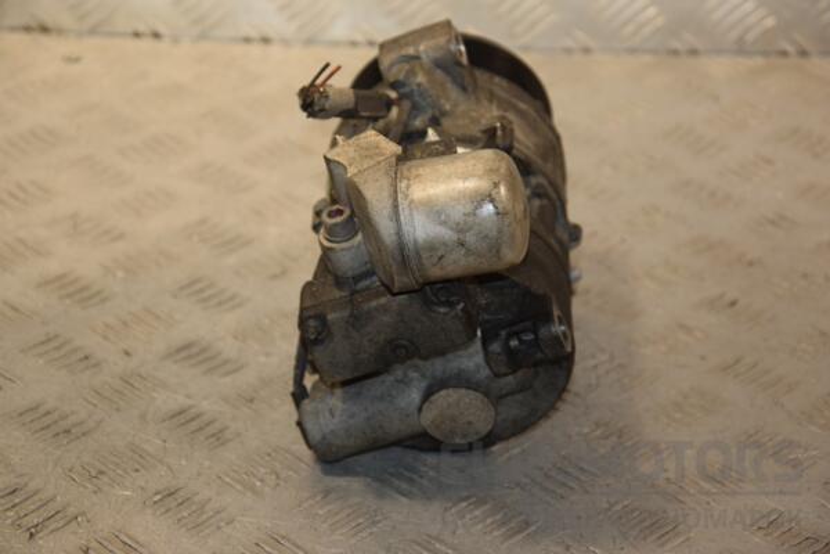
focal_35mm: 120
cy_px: 277
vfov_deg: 11.4
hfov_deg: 17.1
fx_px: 2766
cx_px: 415
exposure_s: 1/200
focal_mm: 80
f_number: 5.6
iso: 800
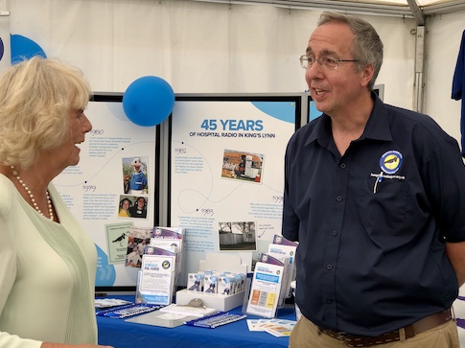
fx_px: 926
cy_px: 148
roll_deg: -0.8
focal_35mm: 69
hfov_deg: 28.2
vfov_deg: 21.3
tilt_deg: -2.7
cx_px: 217
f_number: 2.8
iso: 20
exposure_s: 1/145
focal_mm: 6.6
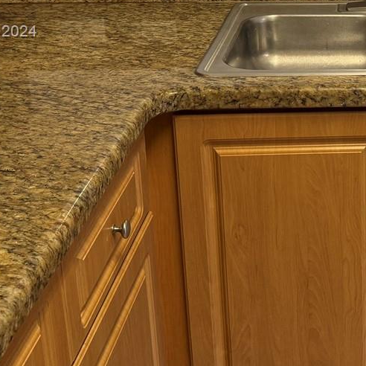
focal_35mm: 69
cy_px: 33
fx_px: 825
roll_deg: +0.4
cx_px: 394
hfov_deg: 23.6
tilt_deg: -16.9
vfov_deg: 24.3
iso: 200
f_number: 1.78
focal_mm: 6.76
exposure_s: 1/60
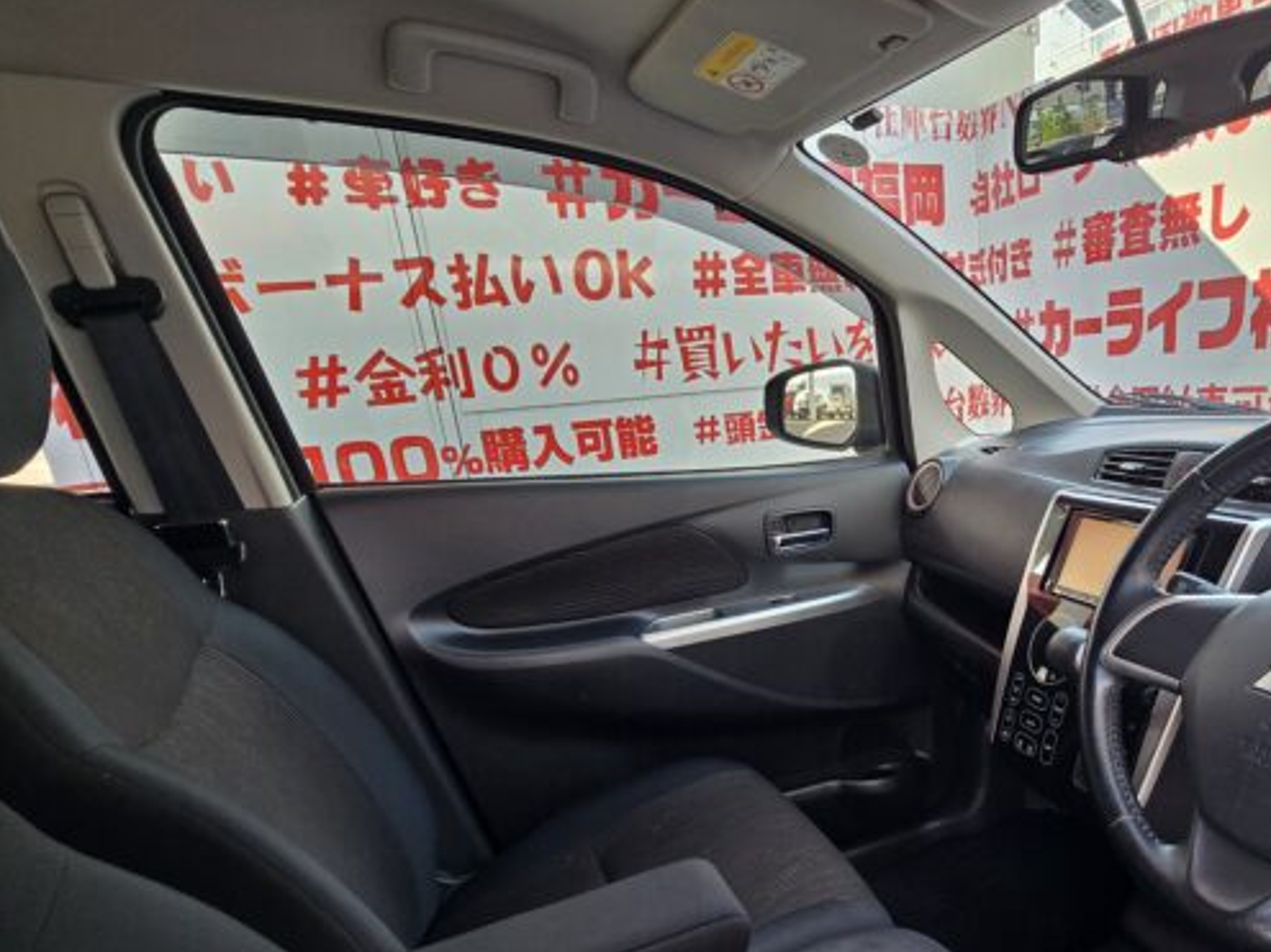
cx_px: 878
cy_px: 634
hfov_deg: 75.7
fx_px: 771
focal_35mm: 21
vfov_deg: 61.9
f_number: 2.2
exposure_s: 1/100
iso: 64
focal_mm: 2.2
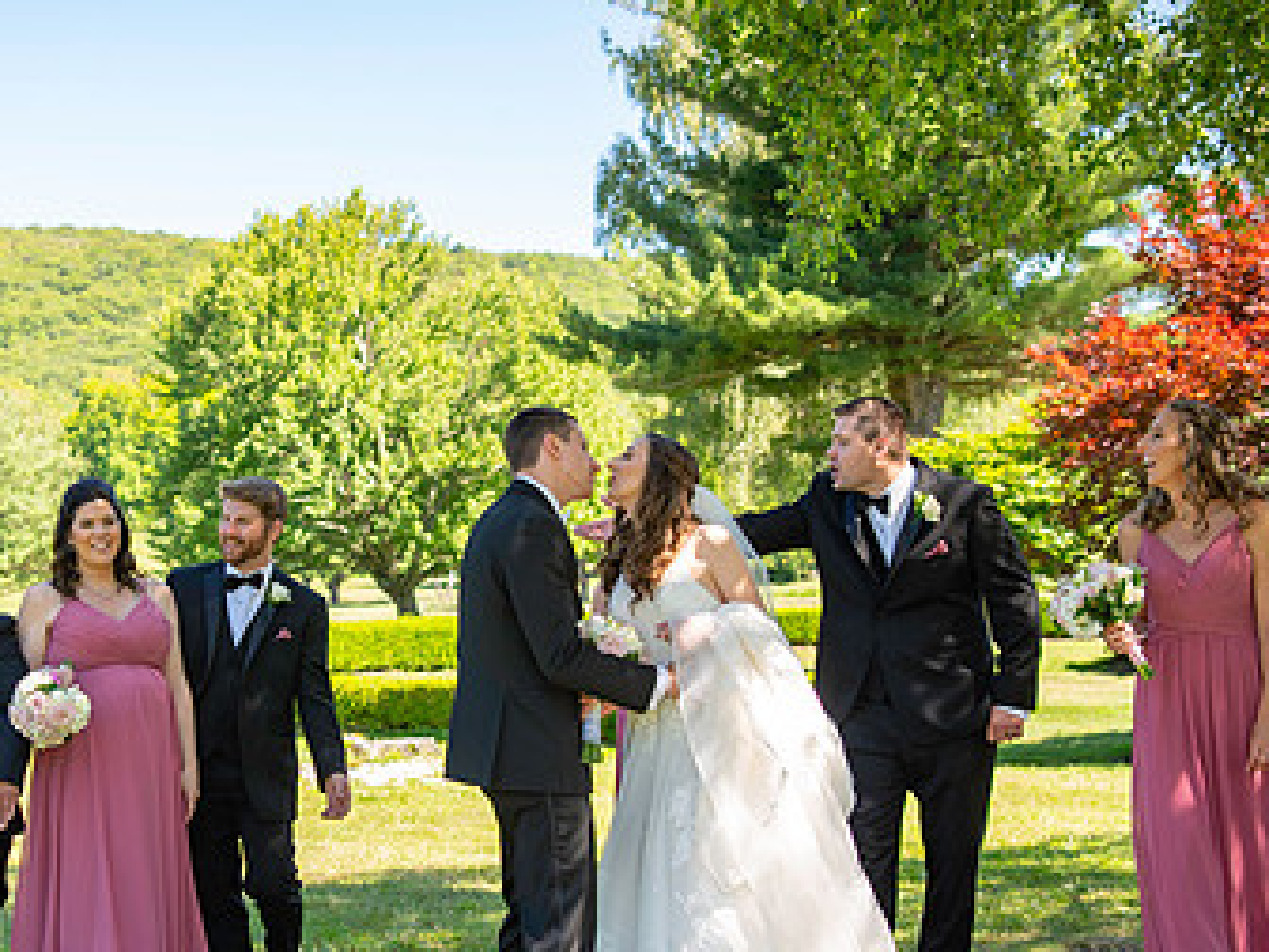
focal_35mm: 63
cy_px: 623
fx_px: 2310
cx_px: 400
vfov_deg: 23.2
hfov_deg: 30.4
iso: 250
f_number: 3.2
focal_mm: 38
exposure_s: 1/800
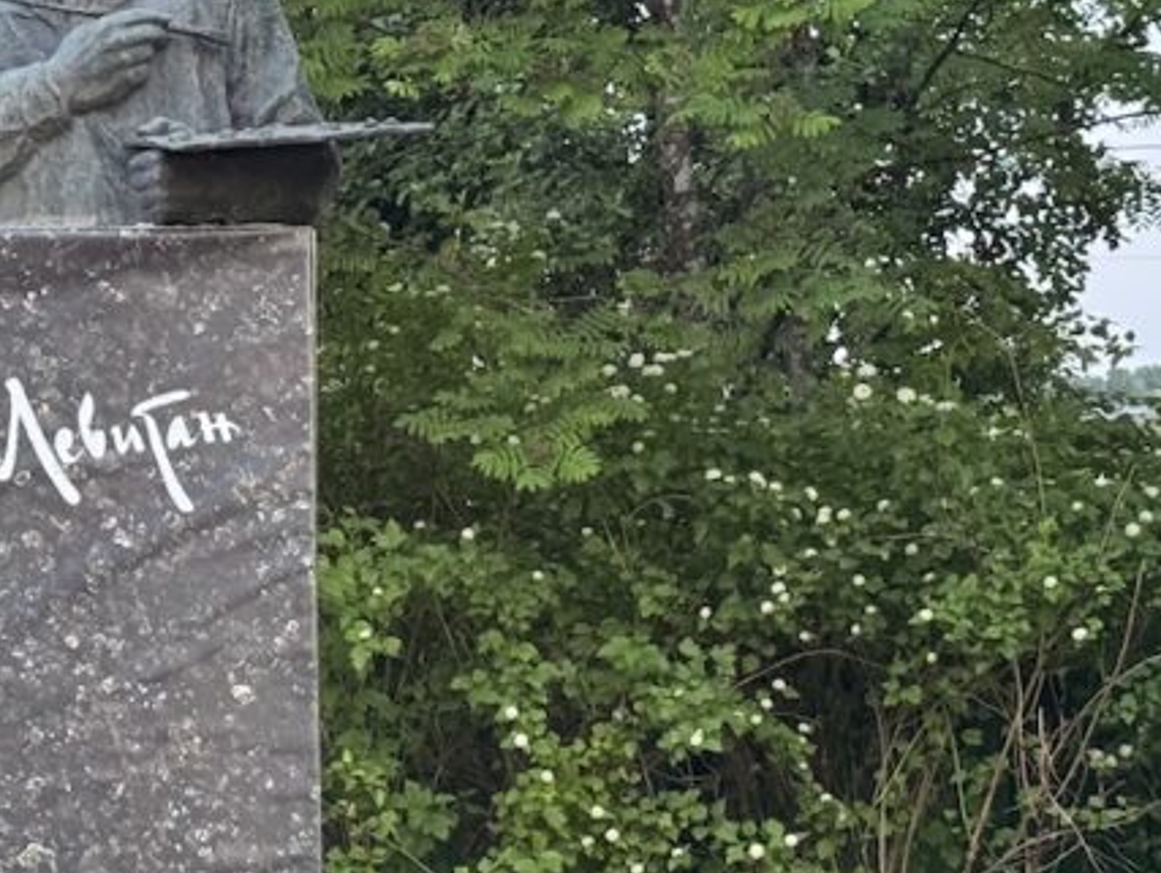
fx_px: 3860
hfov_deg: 16.9
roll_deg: +0.9
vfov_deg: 12.9
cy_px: 574
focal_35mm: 115
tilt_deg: +2.4
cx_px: 169
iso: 400
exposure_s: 1/25
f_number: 1.78
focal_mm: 6.76
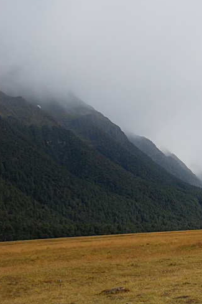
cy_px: 148
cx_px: 241
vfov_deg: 29.3
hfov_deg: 18.7
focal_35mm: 69
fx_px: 581
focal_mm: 28
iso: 400
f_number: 6.3
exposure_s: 1/2500
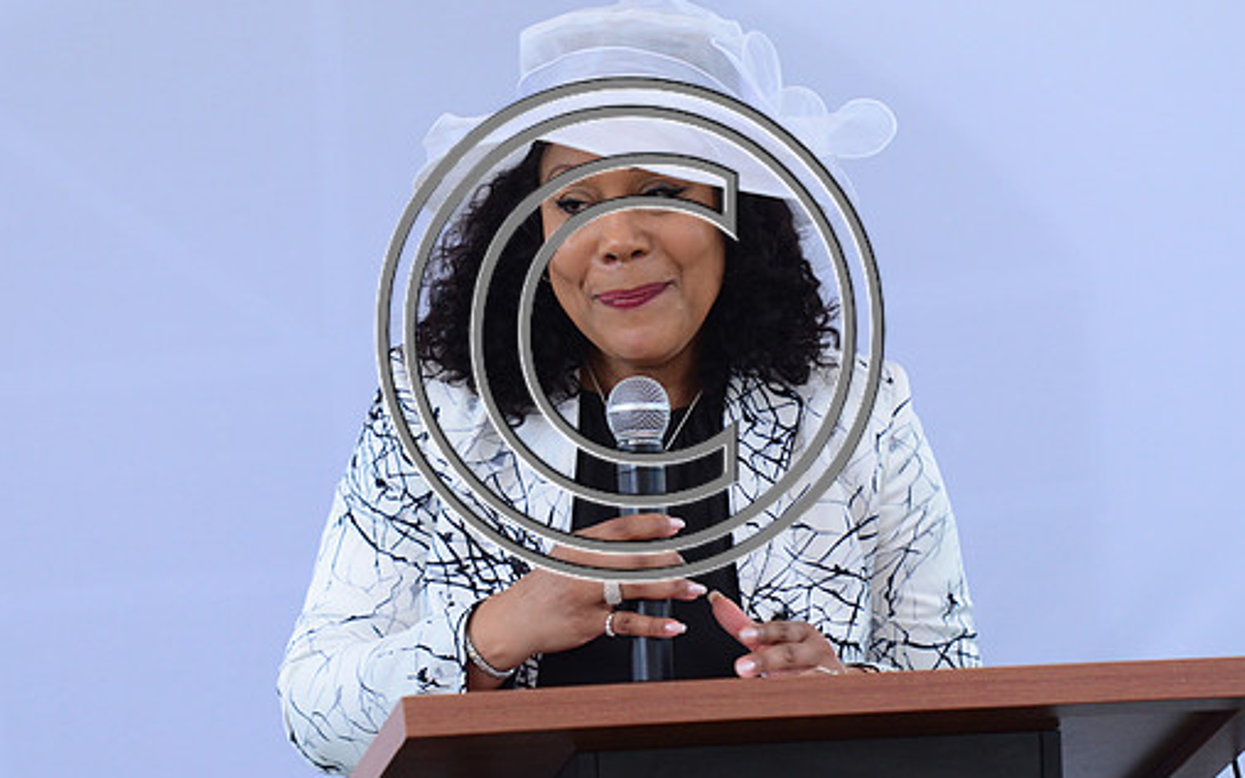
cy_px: 329
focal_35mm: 236
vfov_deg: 5.6
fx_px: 7994
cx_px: 629
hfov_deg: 8.9
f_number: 2.8
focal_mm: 135
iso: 800
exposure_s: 1/250
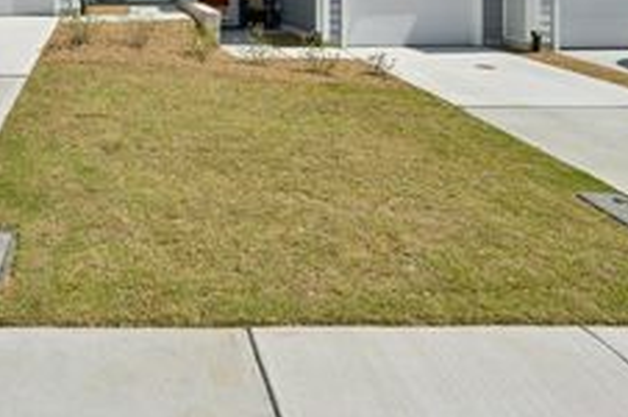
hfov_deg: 57.3
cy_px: -26
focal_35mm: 31
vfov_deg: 36.6
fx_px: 540
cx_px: 156
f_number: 8
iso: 100
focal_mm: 14
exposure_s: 1/800
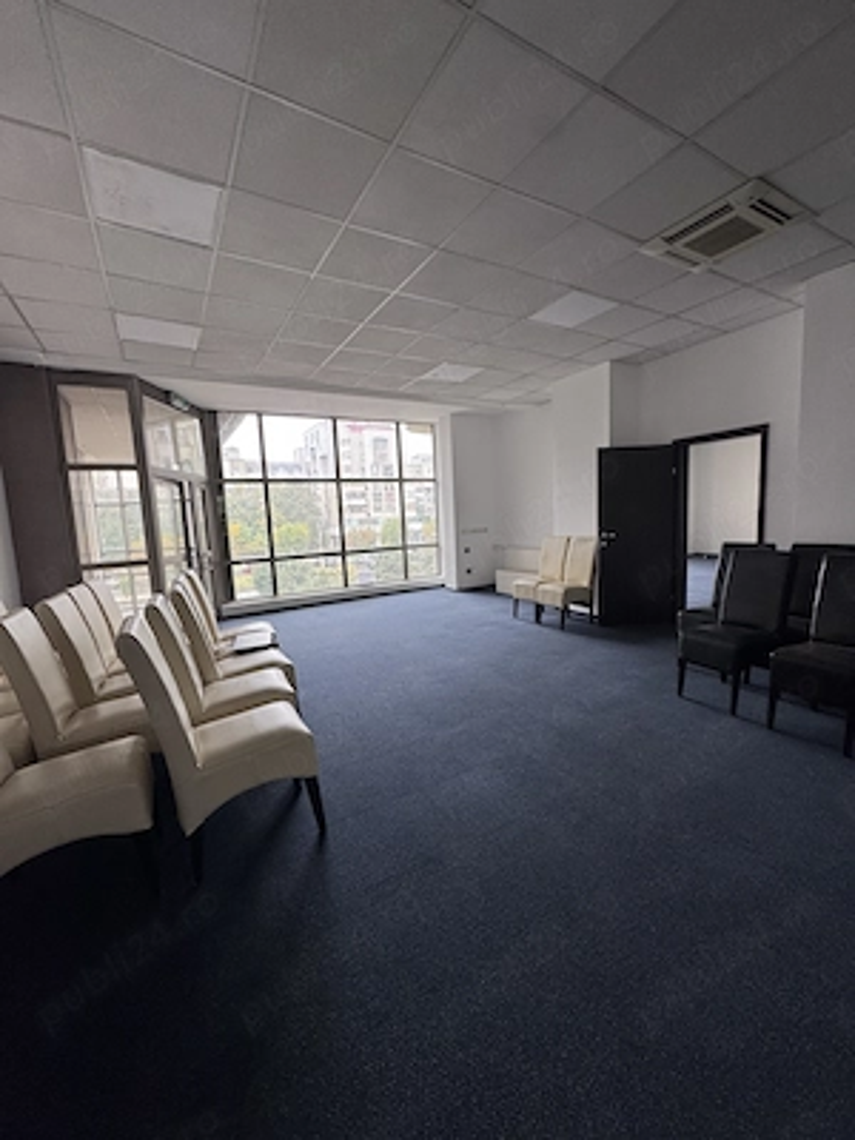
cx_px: 428
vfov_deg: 102.1
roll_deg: +2.6
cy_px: 570
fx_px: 461
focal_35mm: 14
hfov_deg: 85.7
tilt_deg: -4.7
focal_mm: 2.22
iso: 160
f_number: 2.2
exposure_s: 1/100
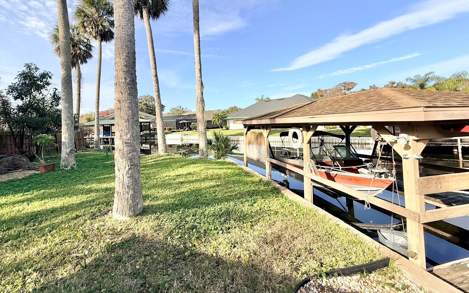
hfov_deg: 97.7
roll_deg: +2.1
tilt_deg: +2.0
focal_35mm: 16
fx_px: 204
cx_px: 220
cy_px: 115
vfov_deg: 70.4
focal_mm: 2.22
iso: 50
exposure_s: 1/1795
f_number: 2.2
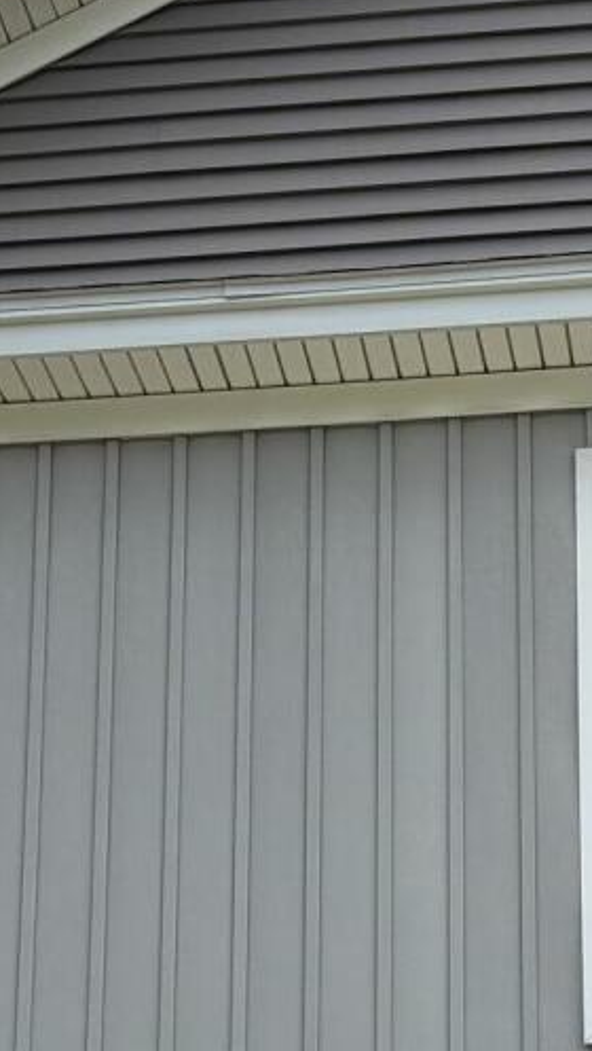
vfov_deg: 18.2
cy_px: 1106
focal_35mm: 114
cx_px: 497
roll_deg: -1.3
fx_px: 3178
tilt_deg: +18.4
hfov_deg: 10.6
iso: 50
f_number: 1.6
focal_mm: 5.96
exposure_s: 1/2710
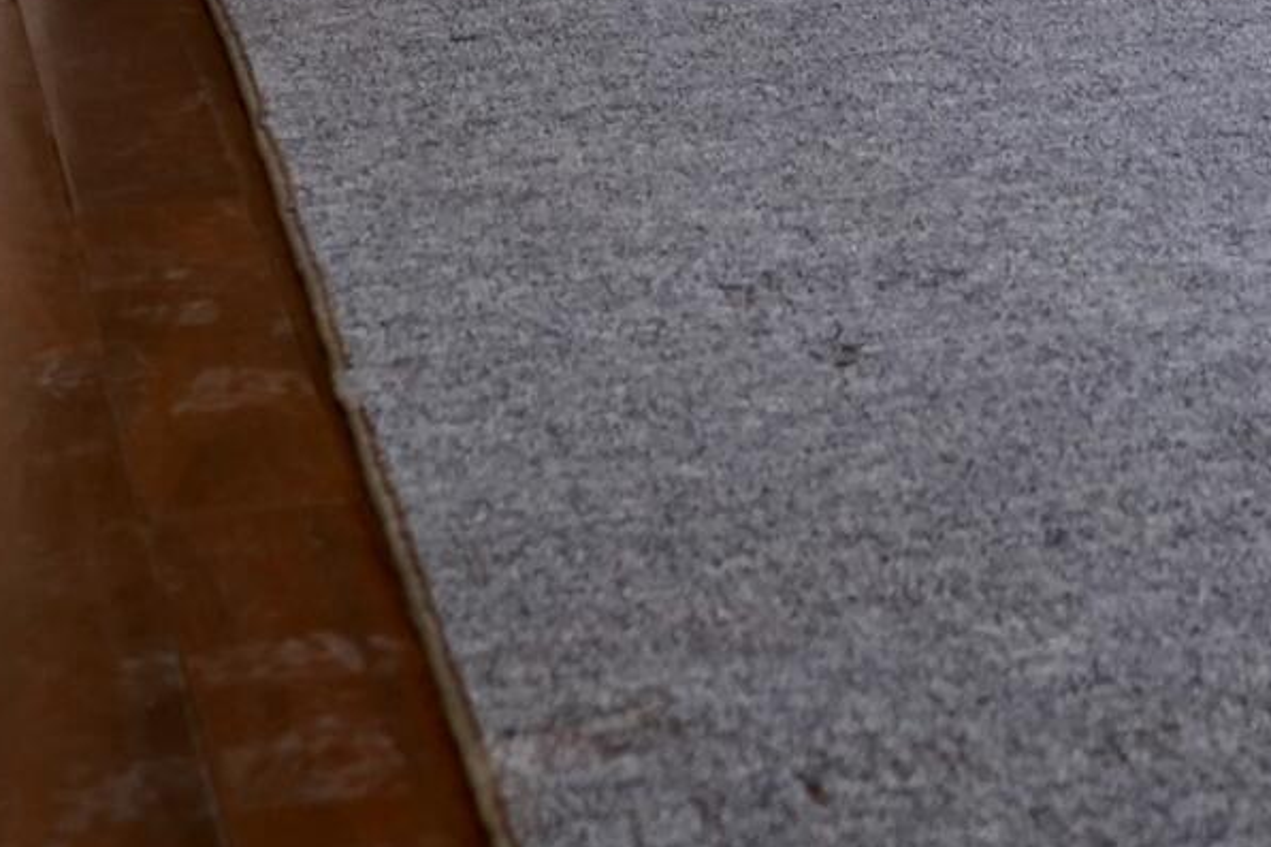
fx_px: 5153
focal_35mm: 146
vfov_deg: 8.5
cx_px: 1945
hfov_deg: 13.2
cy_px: -1245
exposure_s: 1/160
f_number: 4
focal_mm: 29
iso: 1250
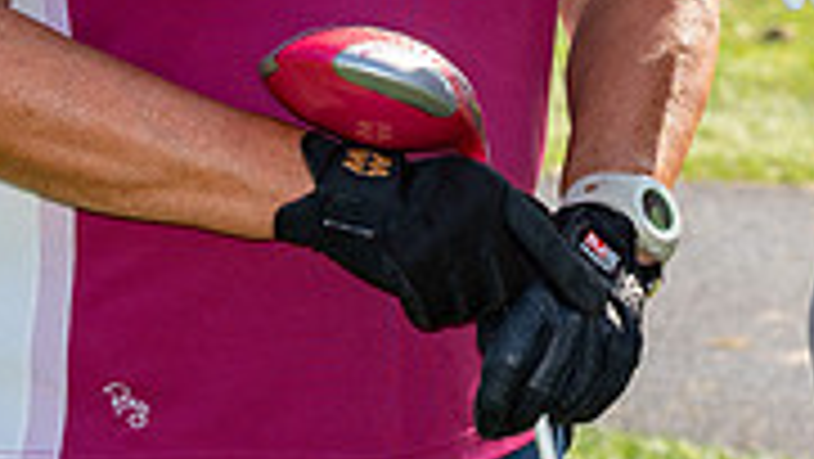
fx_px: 8227
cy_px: -411
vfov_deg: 3.2
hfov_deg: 5.7
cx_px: 743
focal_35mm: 381
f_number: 9
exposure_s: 1/200
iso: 100
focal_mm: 90
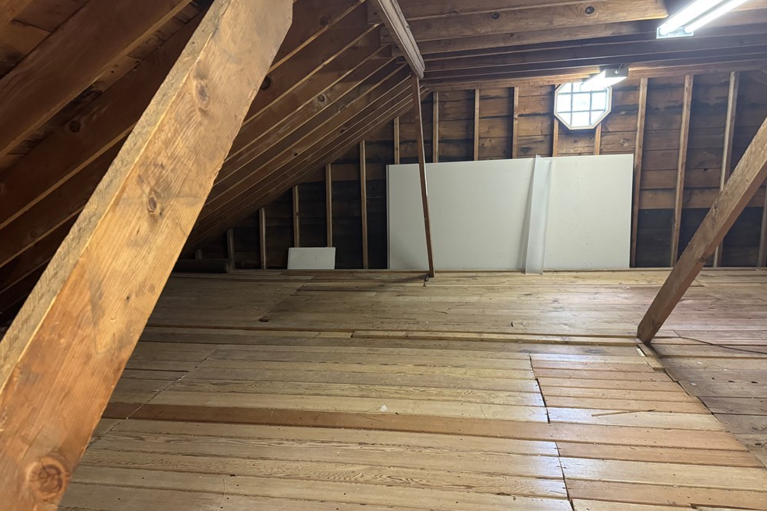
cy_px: 285
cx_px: 369
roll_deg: +1.4
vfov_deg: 49.4
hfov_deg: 69.4
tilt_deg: -13.4
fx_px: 554
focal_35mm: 26
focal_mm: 6.76
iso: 500
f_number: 1.78
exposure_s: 1/60
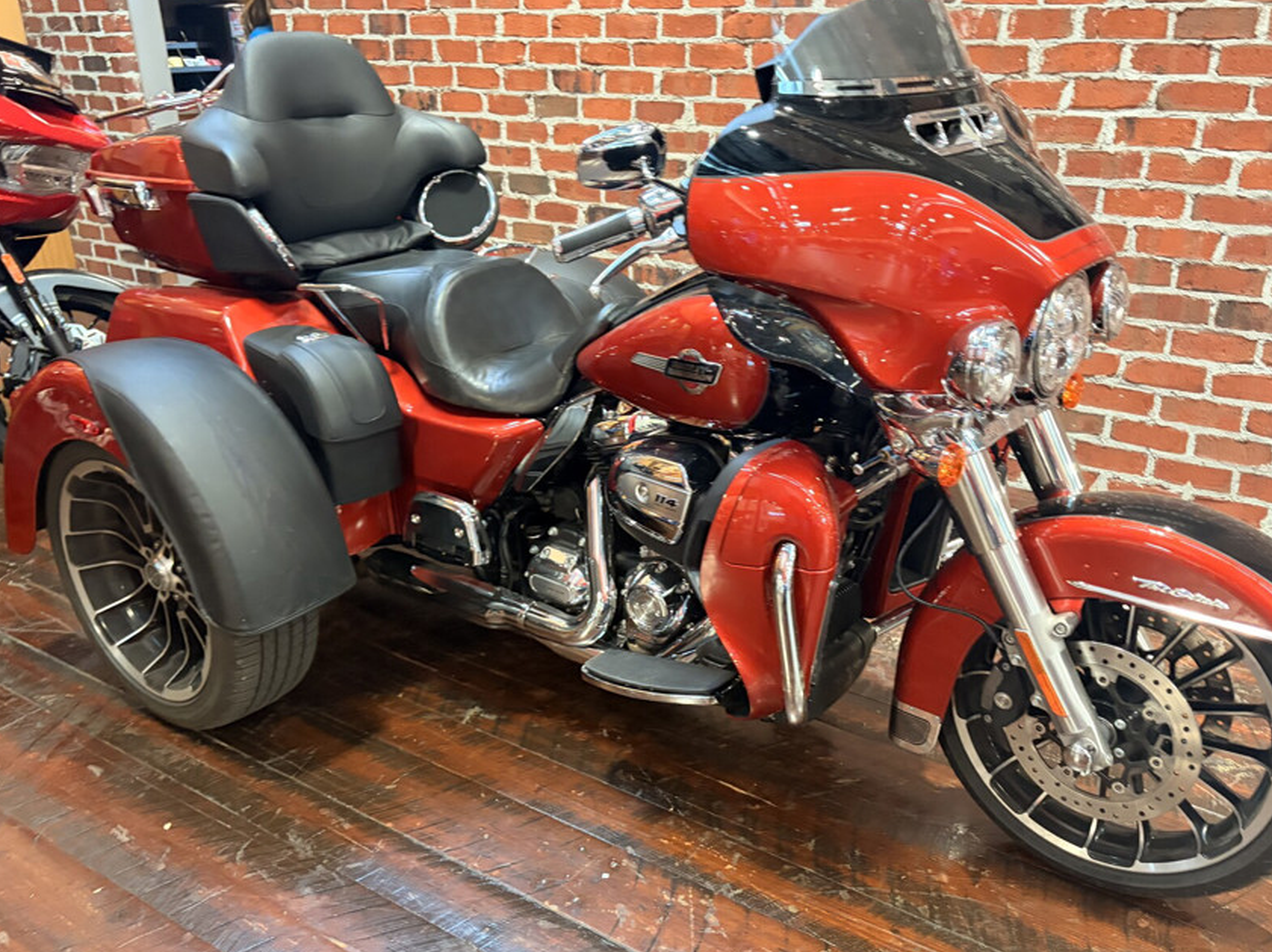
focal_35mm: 33
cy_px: 549
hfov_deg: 55.3
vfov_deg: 42.8
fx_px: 1212
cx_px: 666
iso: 500
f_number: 1.6
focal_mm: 5.96
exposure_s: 1/60
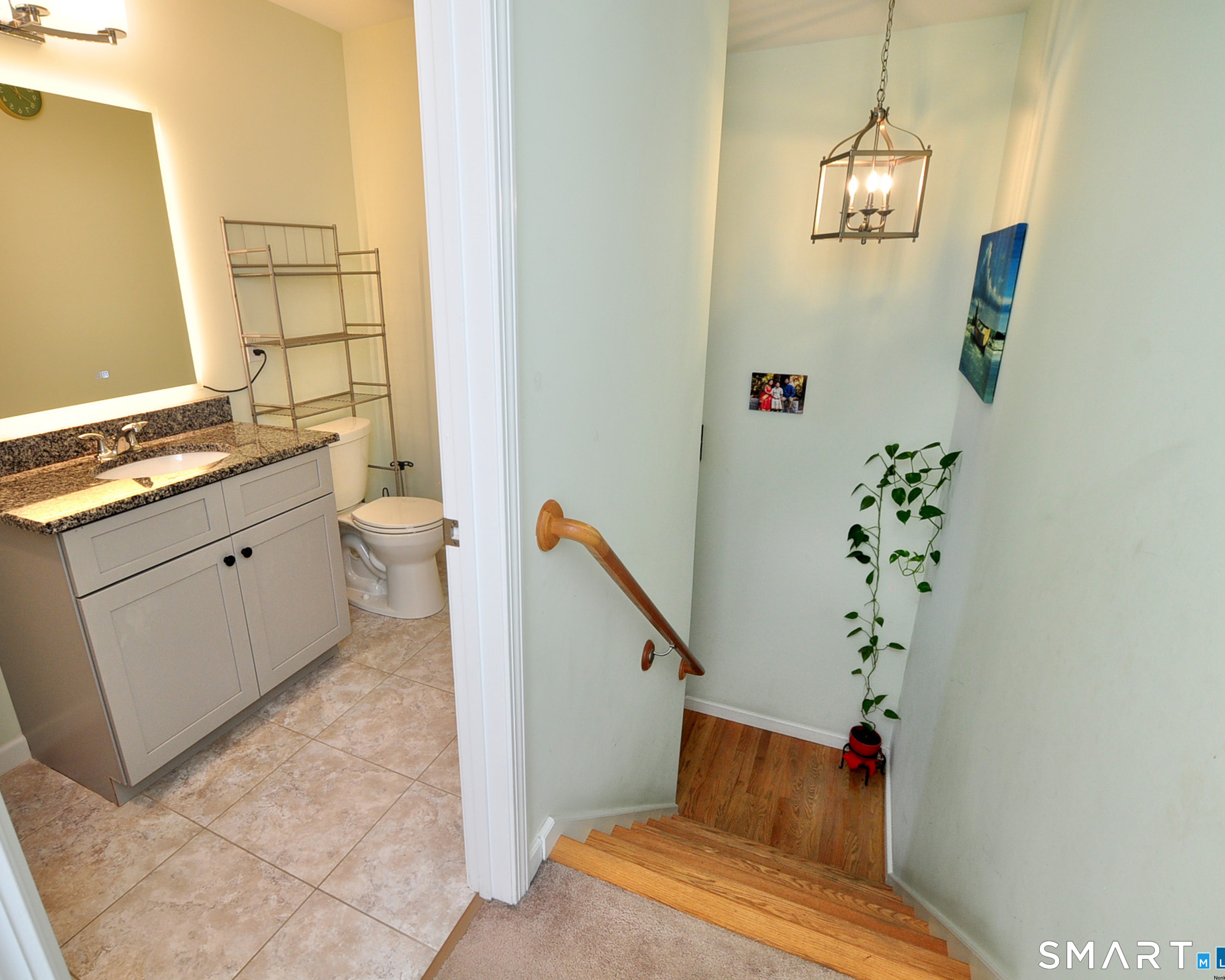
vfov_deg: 77.0
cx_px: 519
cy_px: 489
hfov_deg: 89.0
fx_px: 616
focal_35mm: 17
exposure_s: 1/20
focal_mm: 10
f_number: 8
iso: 320
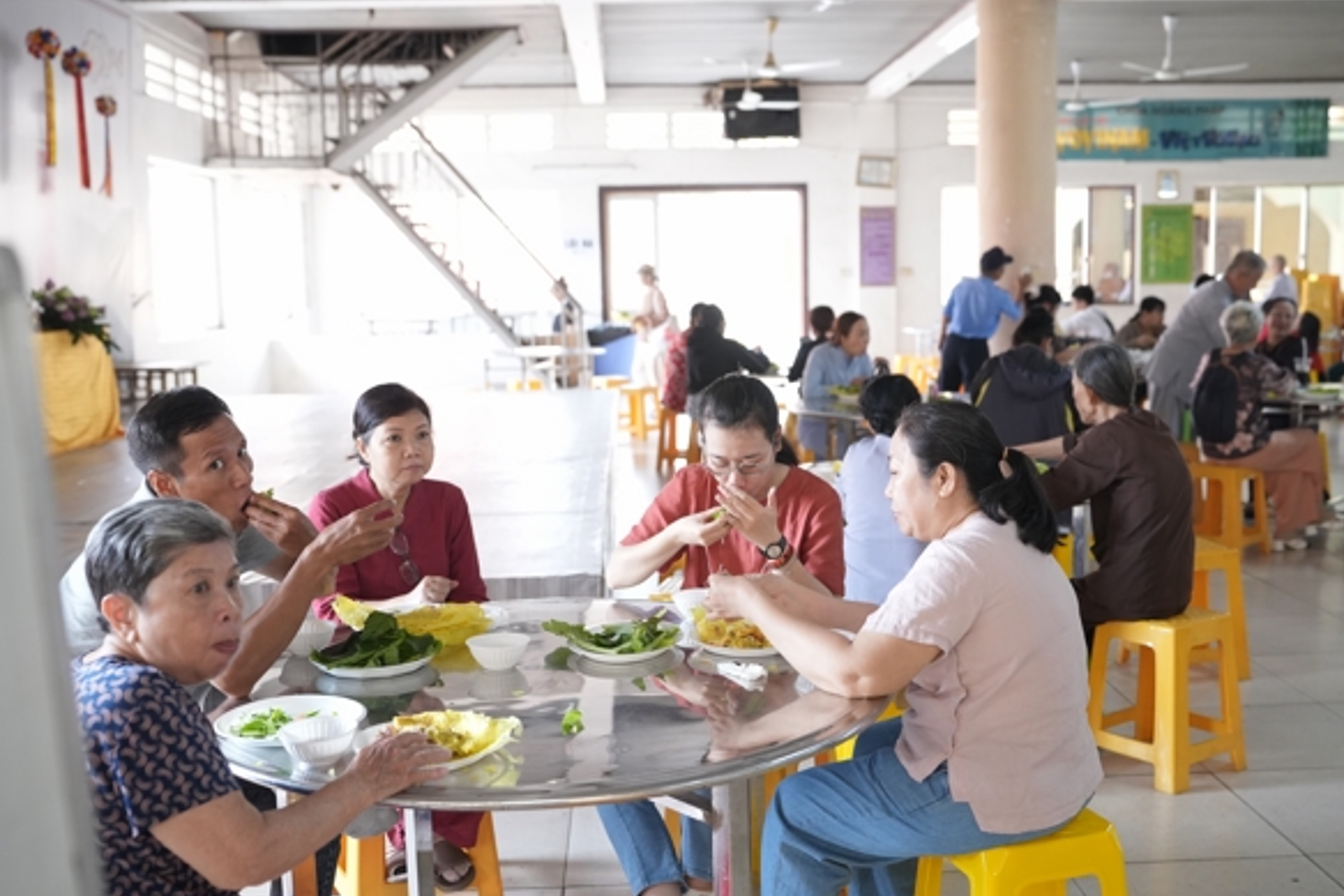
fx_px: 1456
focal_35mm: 39
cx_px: 717
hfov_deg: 49.5
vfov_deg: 34.2
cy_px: 450
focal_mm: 35
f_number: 2.8
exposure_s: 1/250
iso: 2500
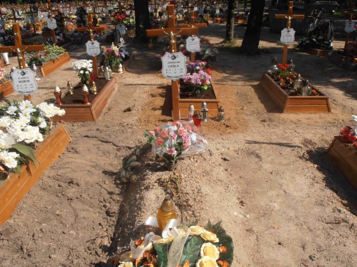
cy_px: 134
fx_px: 382
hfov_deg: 50.1
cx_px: 178
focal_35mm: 37
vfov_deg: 38.7
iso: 80
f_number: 3.9
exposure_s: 1/1000
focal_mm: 6.61
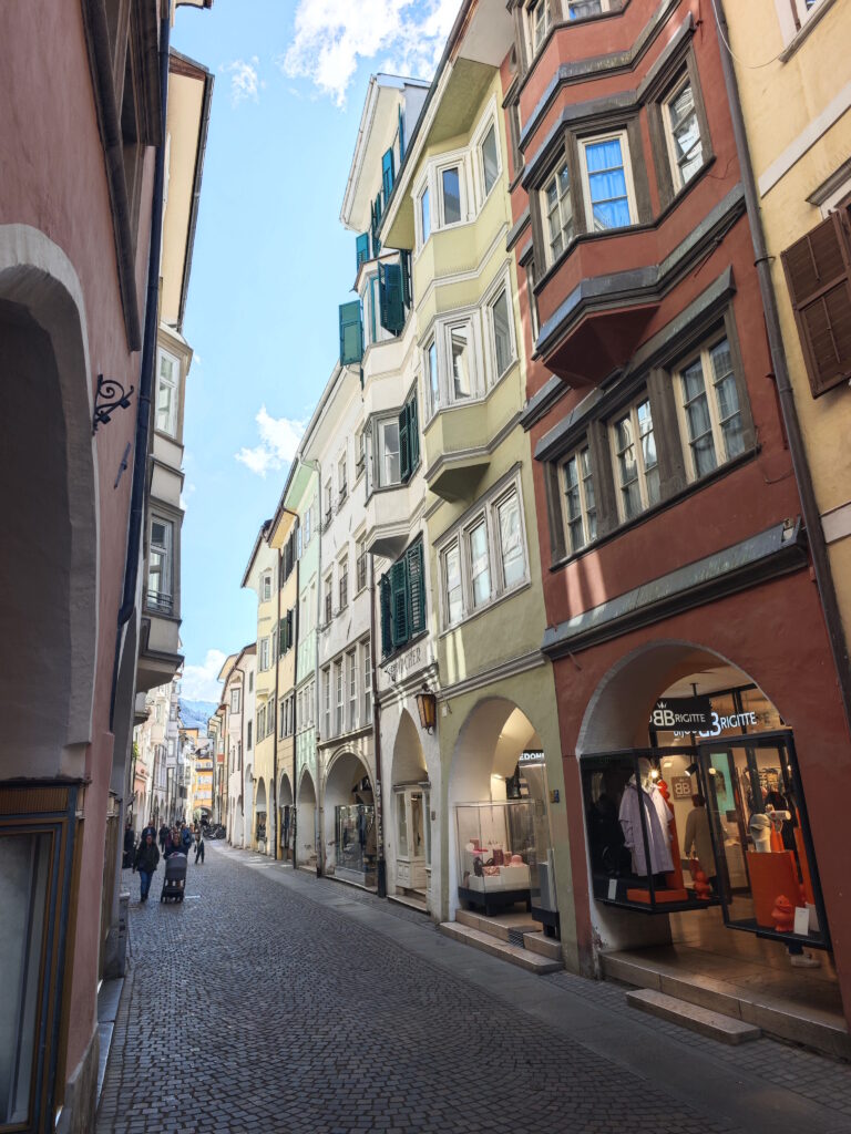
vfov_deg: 73.9
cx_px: 426
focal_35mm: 23
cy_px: 567
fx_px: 754
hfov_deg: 58.9
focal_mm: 8.72
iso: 80
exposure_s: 1/101
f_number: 2.8
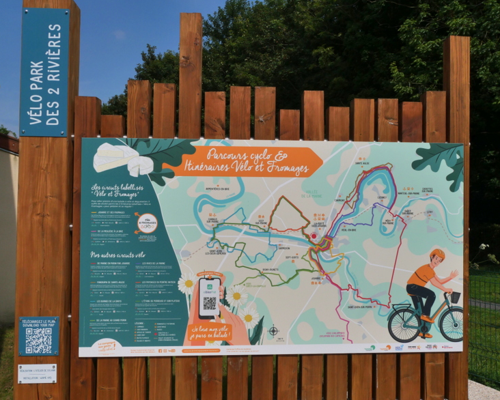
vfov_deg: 45.8
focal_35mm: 32
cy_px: 197
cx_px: 259
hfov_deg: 55.6
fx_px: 474
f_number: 11
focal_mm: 15
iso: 200
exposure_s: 1/1300
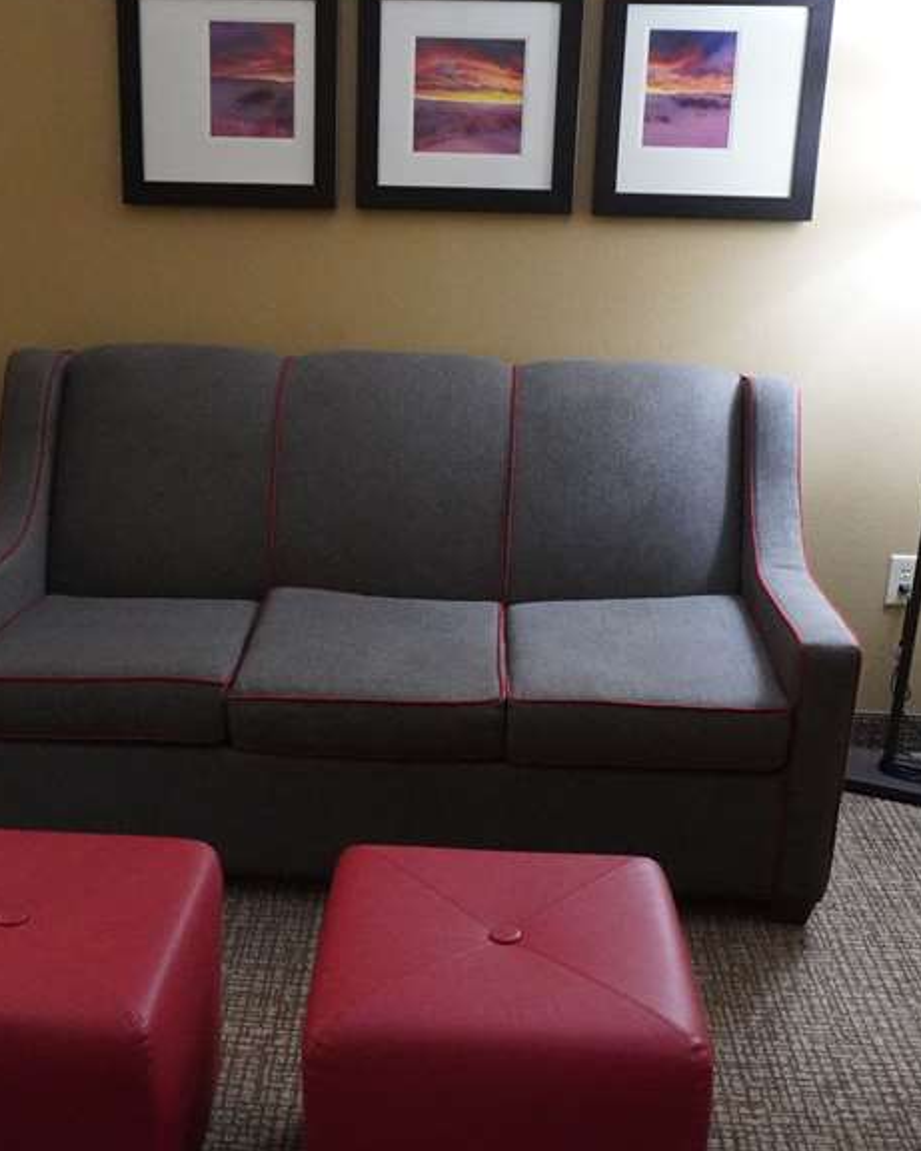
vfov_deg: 45.7
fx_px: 1363
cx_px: 403
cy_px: 653
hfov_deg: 37.3
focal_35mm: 40
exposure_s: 1/100
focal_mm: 16
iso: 6400
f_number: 3.5
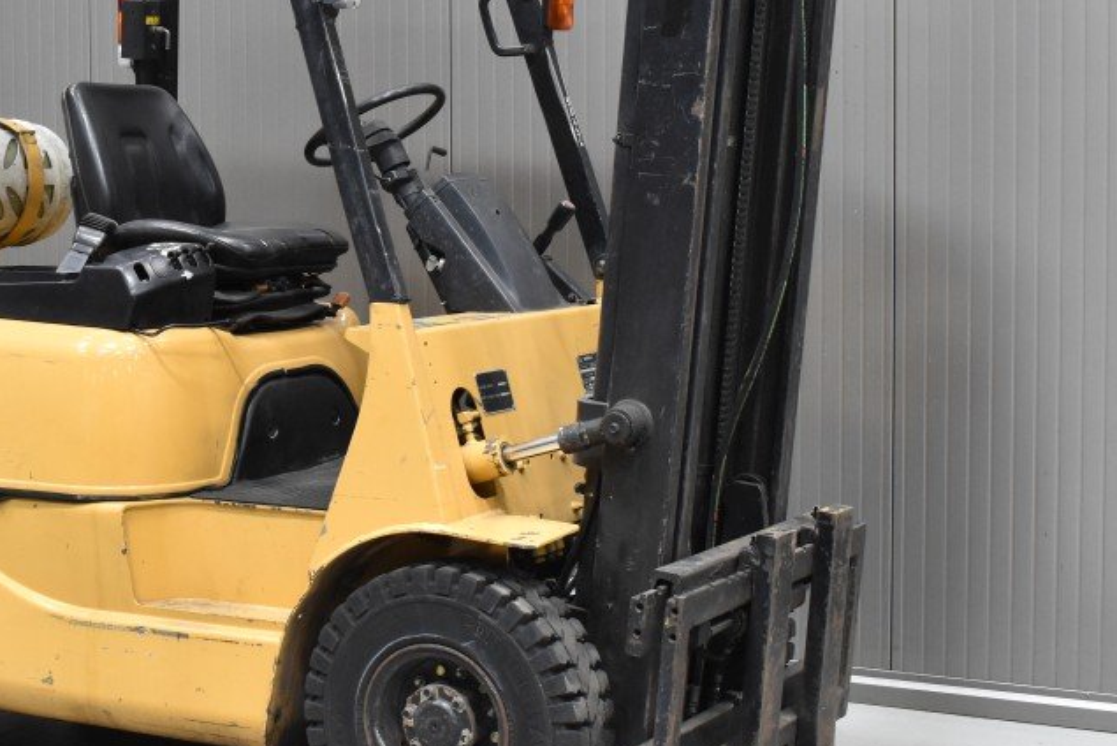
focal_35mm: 68
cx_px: 376
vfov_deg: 20.0
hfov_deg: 29.4
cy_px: 278
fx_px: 2111
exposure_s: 1/25
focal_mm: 24
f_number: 5.6
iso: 1250
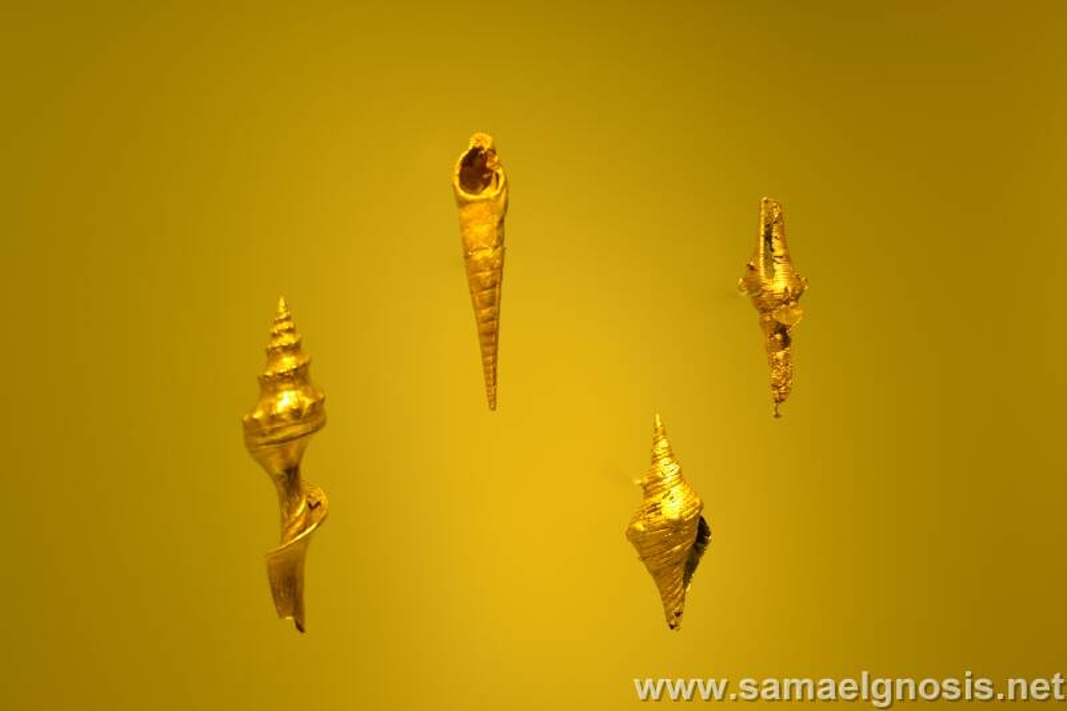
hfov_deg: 41.1
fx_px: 1422
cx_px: 534
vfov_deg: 28.1
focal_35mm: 48
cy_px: 356
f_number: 4.8
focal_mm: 32
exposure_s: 1/8
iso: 100
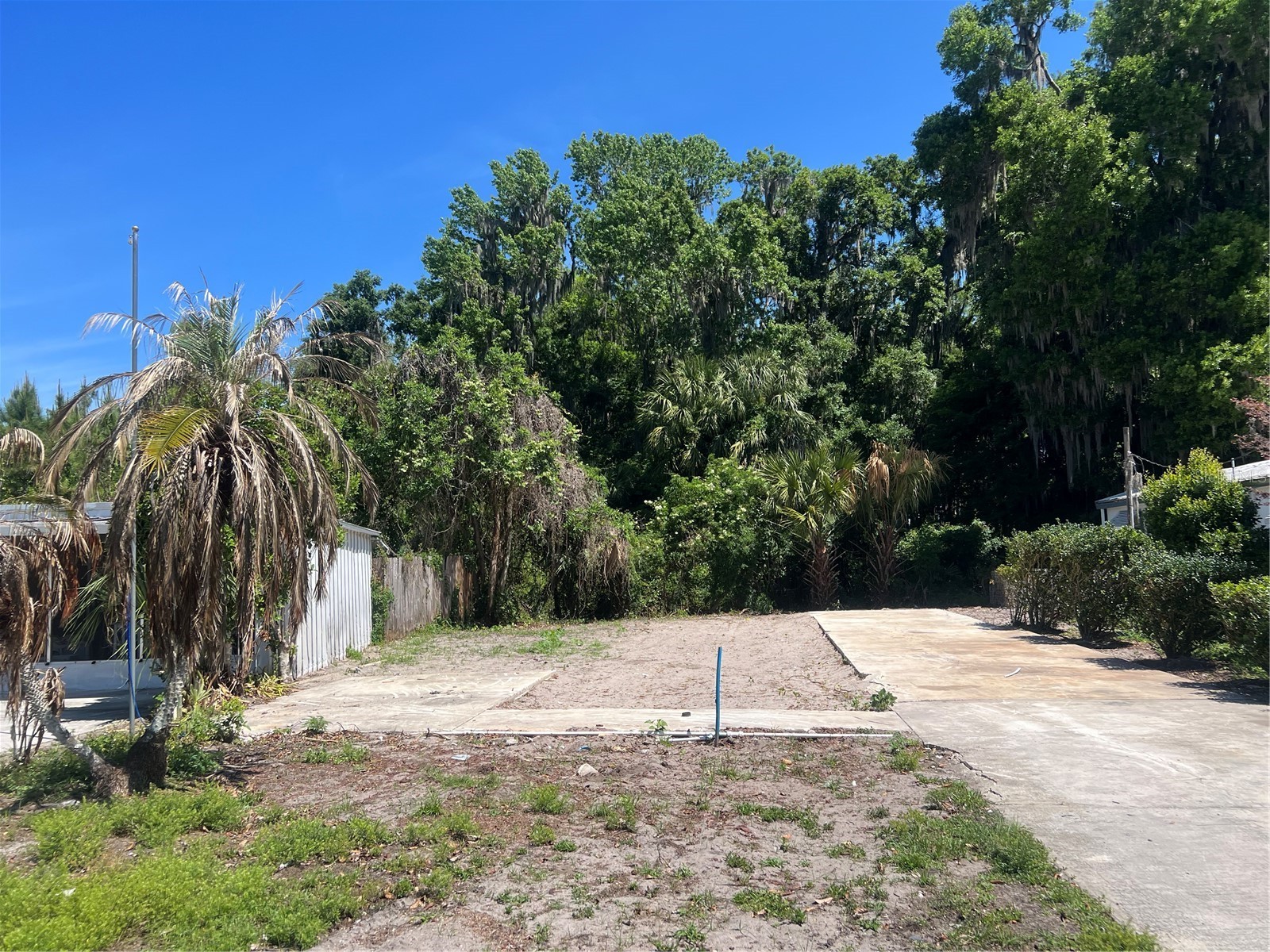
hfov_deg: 67.3
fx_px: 954
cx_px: 635
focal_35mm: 26
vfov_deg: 53.1
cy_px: 476
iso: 50
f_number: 1.5
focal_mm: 5.7
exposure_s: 1/2994
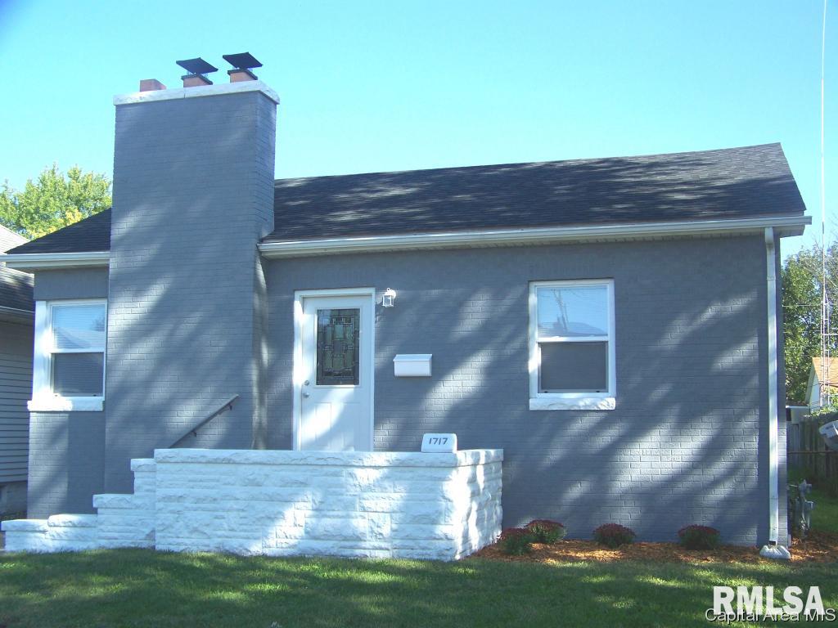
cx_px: 419
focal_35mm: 43
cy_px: 314
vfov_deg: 33.6
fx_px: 1041
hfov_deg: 43.9
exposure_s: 1/400
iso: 64
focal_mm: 6.75
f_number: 2.8
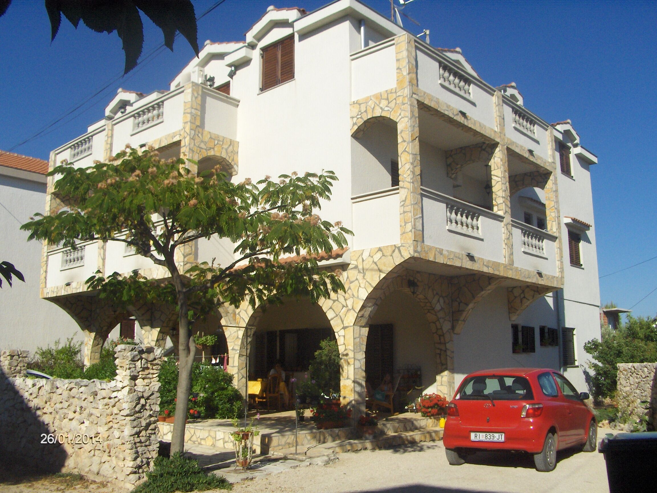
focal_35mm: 35
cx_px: 328
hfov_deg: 52.6
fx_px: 664
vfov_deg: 40.7
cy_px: 246
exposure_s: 1/1587
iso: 100
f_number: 4.3
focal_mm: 5.8
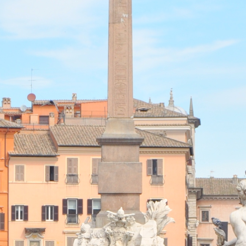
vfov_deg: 6.0
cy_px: 249
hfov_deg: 6.0
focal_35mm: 291
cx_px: 64
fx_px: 2340
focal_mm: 46
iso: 200
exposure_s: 1/320
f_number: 9
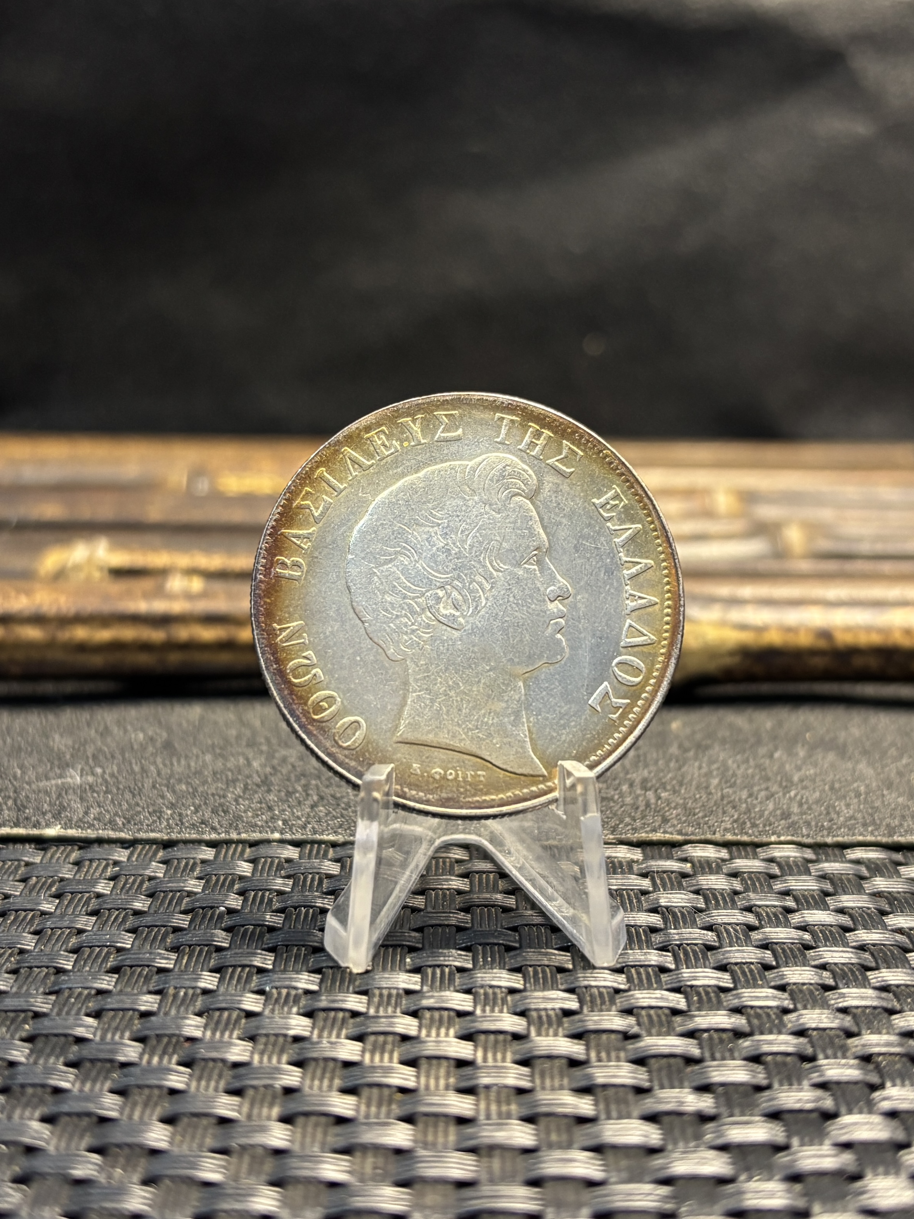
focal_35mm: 26
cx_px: 457
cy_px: 610
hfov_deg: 53.1
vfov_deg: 67.3
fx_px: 915
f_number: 1.6
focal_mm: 5.96
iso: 200
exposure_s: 1/60
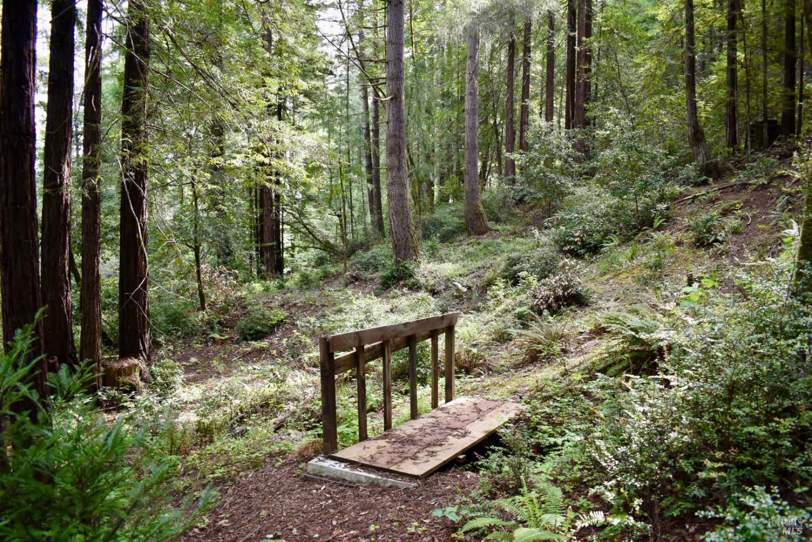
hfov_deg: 67.4
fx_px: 609
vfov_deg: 47.9
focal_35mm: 27
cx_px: 406
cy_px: 271
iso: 800
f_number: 3.5
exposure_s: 1/250
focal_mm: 18
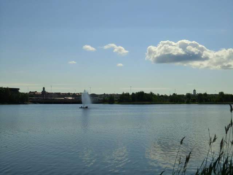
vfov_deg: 32.9
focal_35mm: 44
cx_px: 116
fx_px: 296
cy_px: 88
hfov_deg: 42.9
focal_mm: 7.91
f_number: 10
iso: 64
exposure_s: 1/320
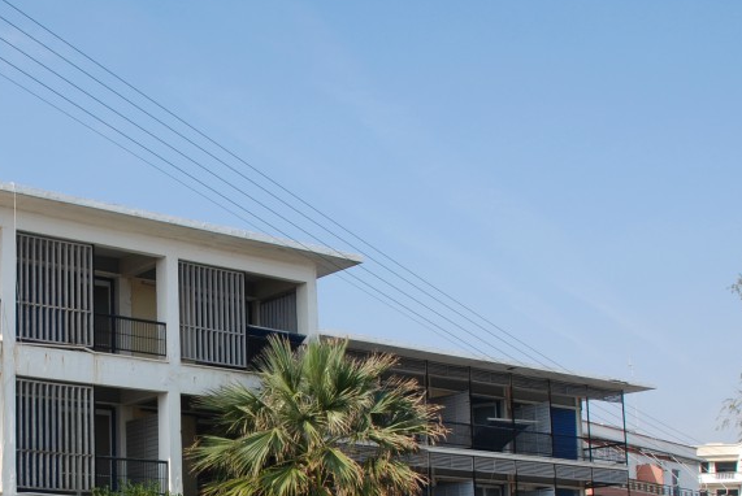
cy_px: 481
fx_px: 1300
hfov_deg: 31.1
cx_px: 159
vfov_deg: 21.0
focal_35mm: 63
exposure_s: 1/200
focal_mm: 20
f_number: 7.1
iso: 100
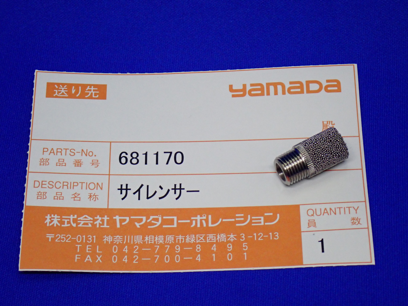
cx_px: 204
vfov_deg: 15.7
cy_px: 153
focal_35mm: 94
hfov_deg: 20.9
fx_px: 1108
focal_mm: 16.79
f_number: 4.7
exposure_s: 1/100
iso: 640
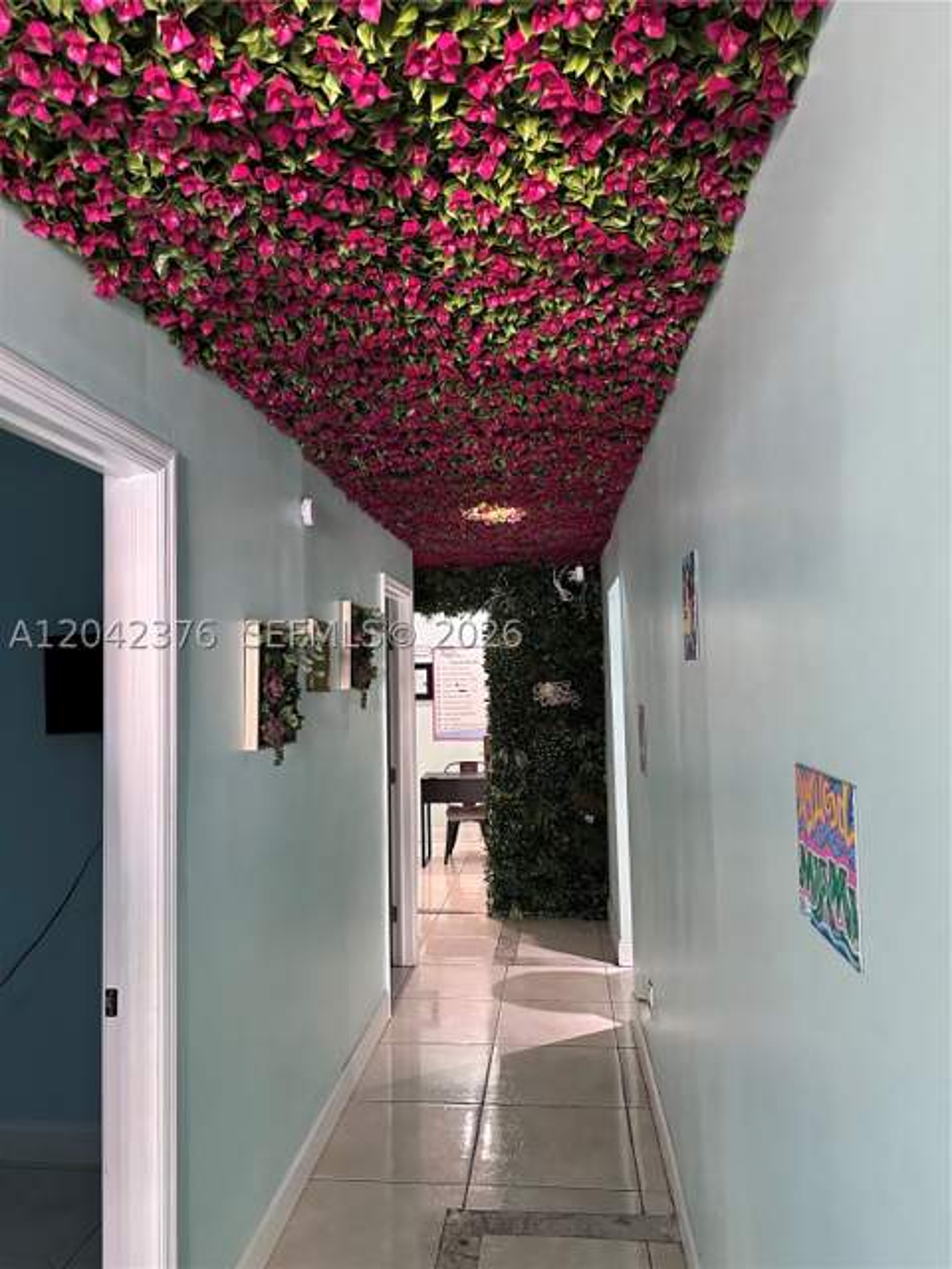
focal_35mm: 24
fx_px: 880
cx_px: 476
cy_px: 634
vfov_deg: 71.6
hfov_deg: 56.8
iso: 800
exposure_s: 1/60
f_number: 1.78
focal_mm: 6.86
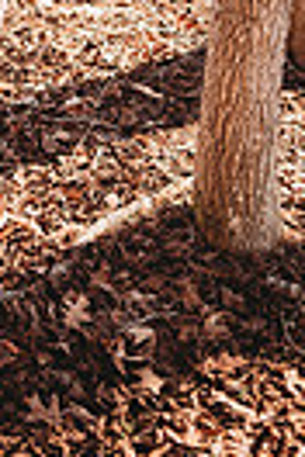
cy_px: -301
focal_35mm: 82
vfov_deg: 19.9
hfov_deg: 15.7
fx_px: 1042
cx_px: -107
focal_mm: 24
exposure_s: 1/250
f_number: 2.2
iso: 100
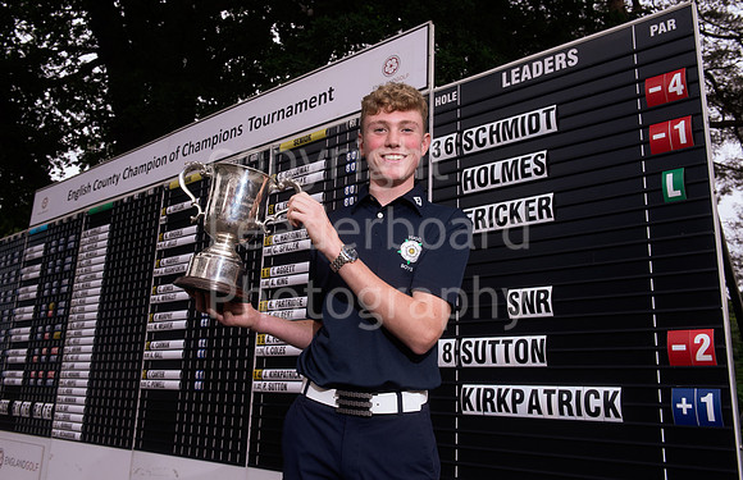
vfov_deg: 38.4
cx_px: 355
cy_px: 221
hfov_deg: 56.6
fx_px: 690
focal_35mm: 34
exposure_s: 1/160
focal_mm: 32
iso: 800
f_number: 9
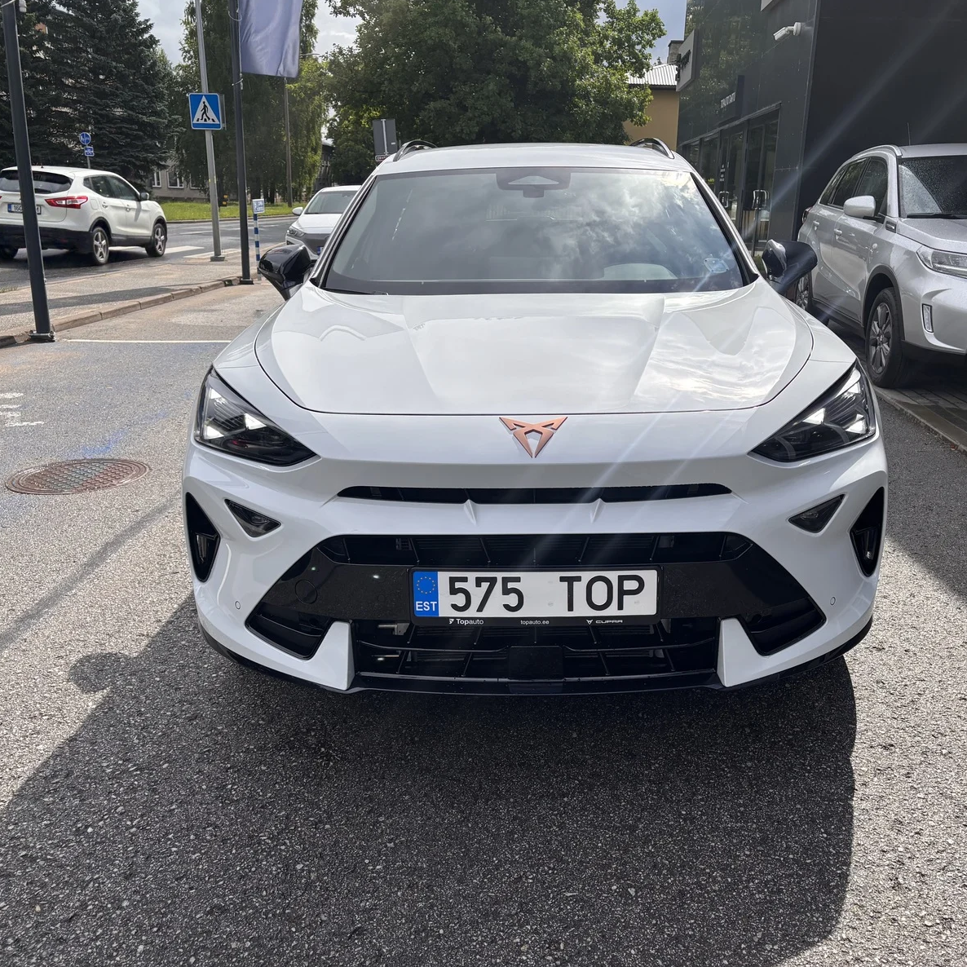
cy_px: 486
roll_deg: -2.1
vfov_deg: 52.5
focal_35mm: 31
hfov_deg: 52.4
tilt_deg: -17.2
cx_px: 543
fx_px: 980
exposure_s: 1/3205
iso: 50
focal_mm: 5.96
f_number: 1.6
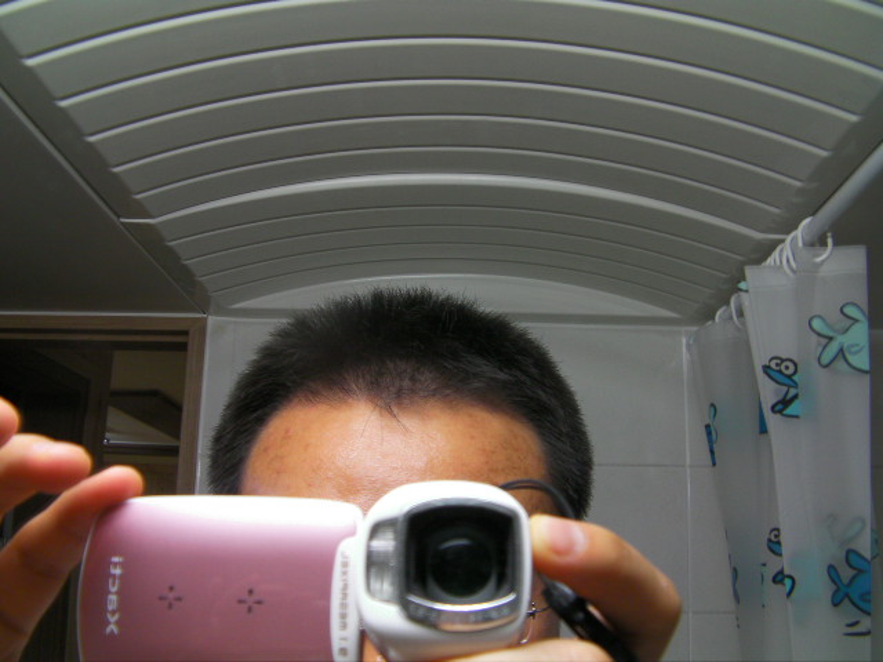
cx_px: 442
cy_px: 331
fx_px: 969
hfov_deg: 49.0
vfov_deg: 37.7
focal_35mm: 38
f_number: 3.5
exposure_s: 1/30
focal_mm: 6.8
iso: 106
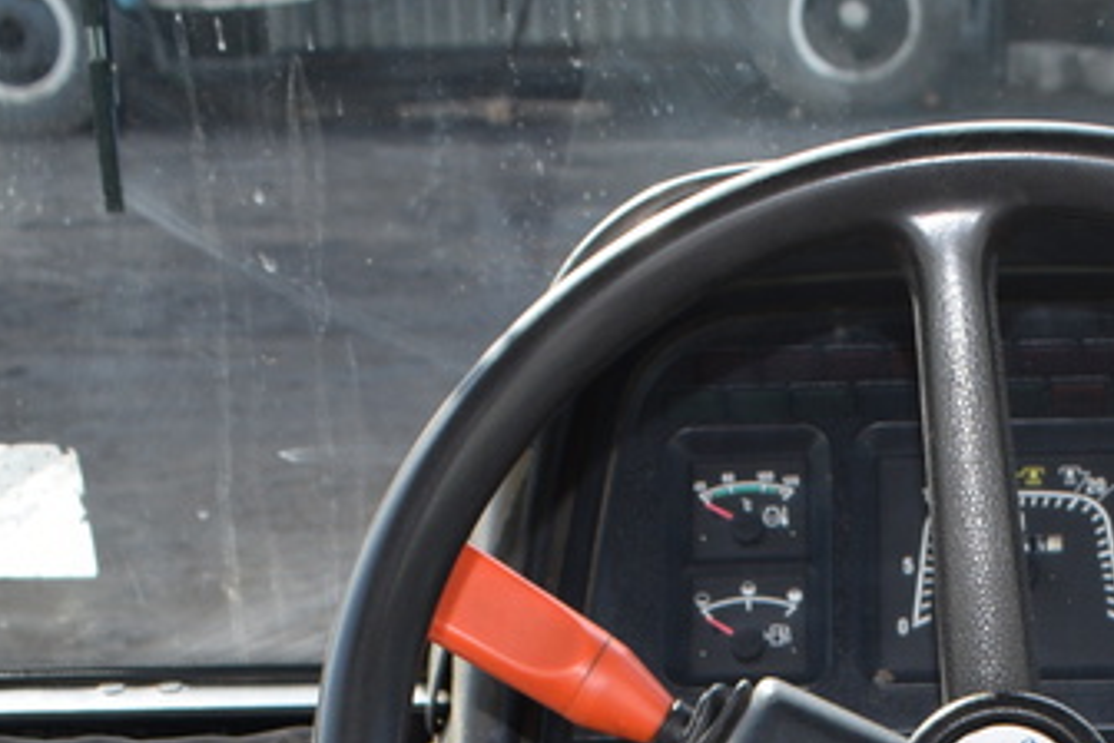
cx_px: 892
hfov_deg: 19.6
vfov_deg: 12.0
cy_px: 1410
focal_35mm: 103
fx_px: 3187
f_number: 6.3
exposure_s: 1/160
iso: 200
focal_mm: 18
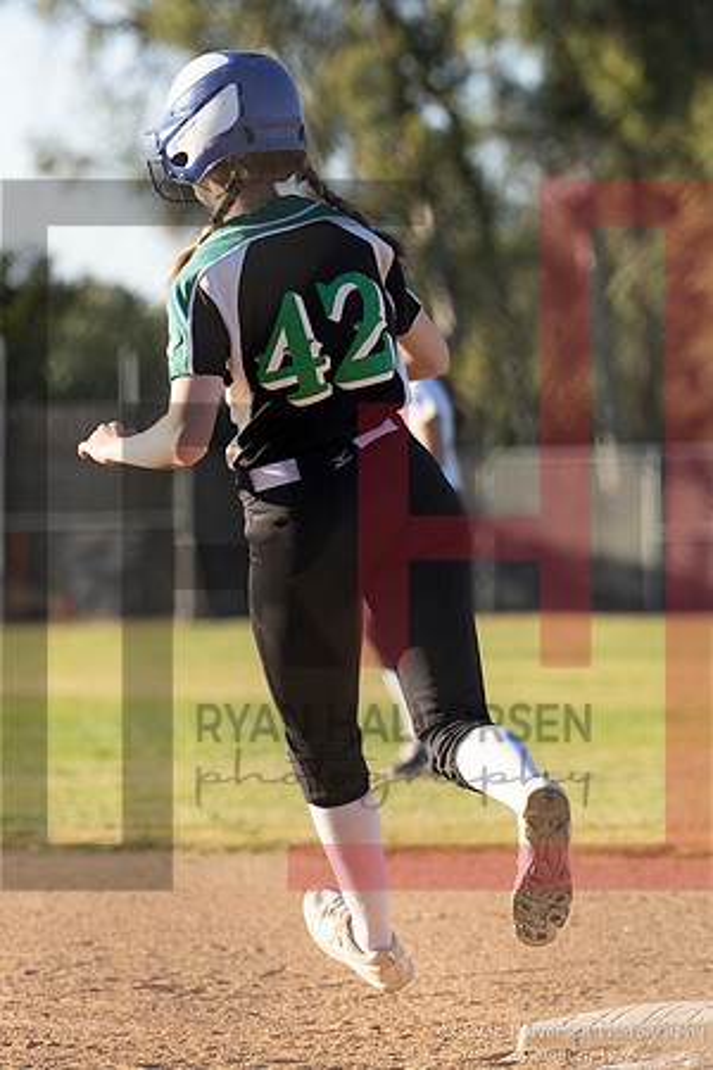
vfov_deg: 7.4
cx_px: 433
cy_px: 538
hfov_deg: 4.9
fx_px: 8251
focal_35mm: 278
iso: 1000
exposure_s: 1/2500
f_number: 4.5
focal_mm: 180
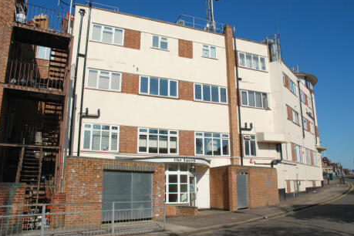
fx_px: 275
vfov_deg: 46.4
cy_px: 118
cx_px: 180
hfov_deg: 65.5
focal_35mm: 28
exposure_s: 1/800
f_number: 8
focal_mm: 18
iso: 200
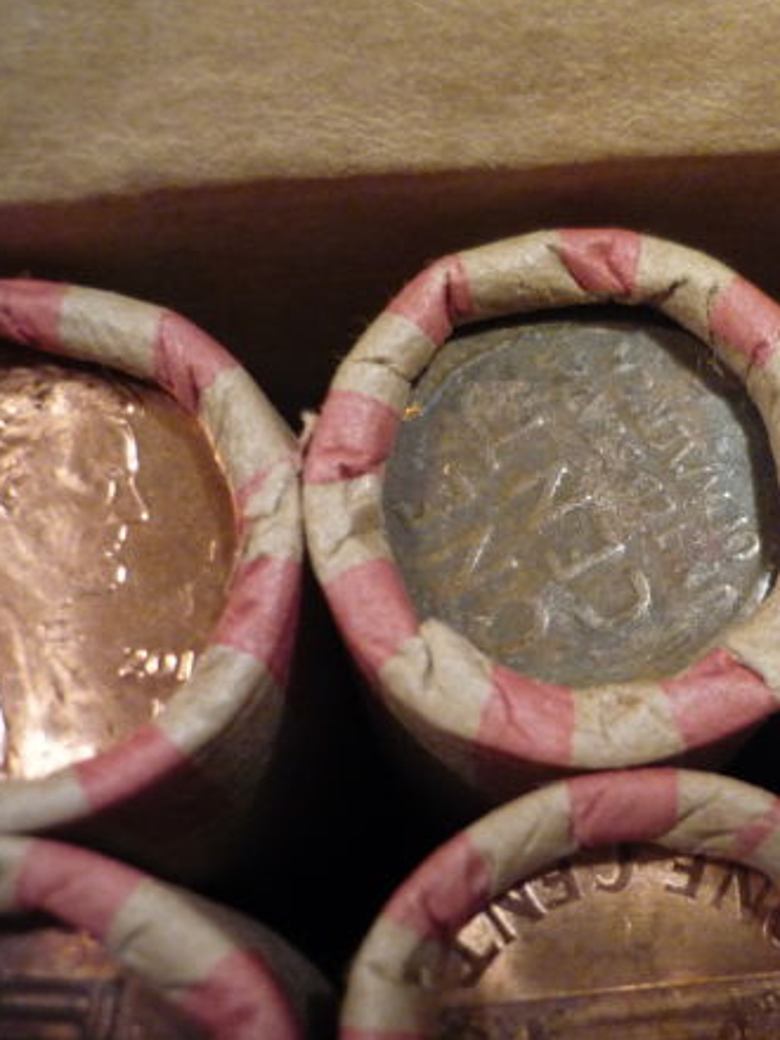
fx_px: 1352
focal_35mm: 45
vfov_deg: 42.1
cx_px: 622
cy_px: 518
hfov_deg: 31.4
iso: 400
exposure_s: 1/20
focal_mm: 5.5
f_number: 2.8
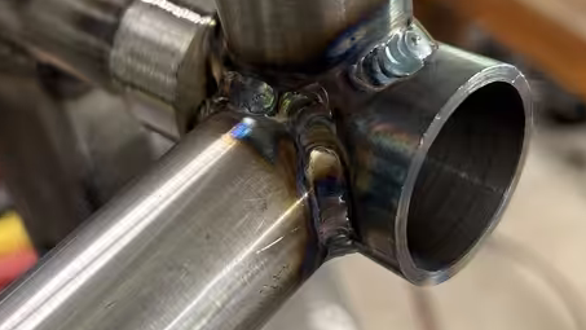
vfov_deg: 23.9
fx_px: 777
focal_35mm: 50
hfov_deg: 41.3
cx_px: 299
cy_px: 133
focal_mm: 5.7
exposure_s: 1/60
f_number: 1.5
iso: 160
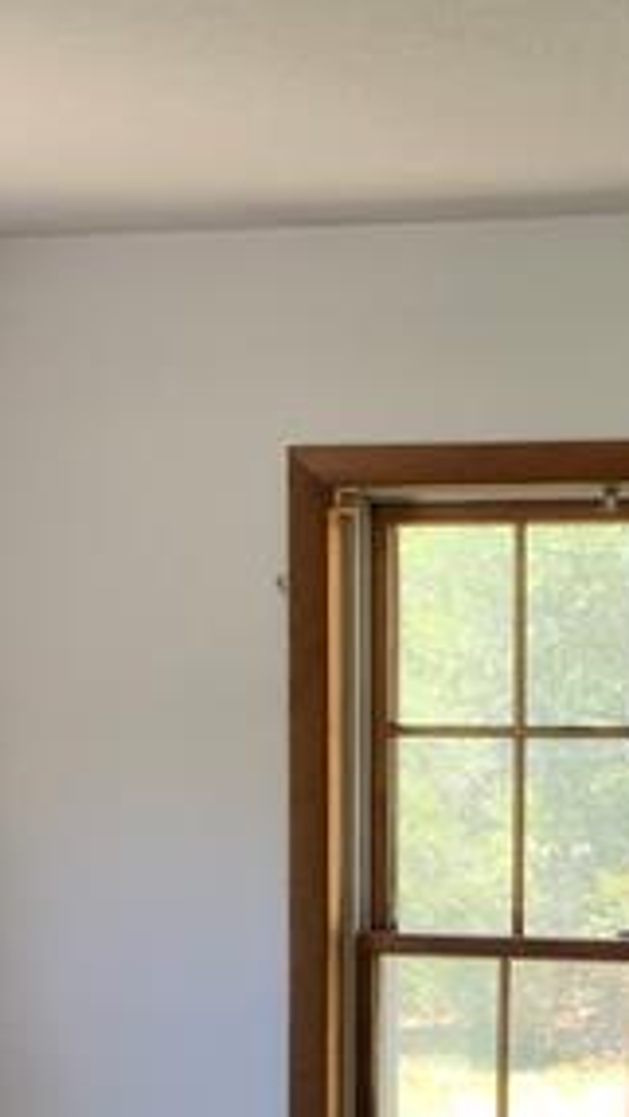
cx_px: 746
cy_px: 961
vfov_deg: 18.7
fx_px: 3349
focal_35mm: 113
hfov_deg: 10.6
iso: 50
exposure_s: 1/60
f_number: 1.8
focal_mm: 3
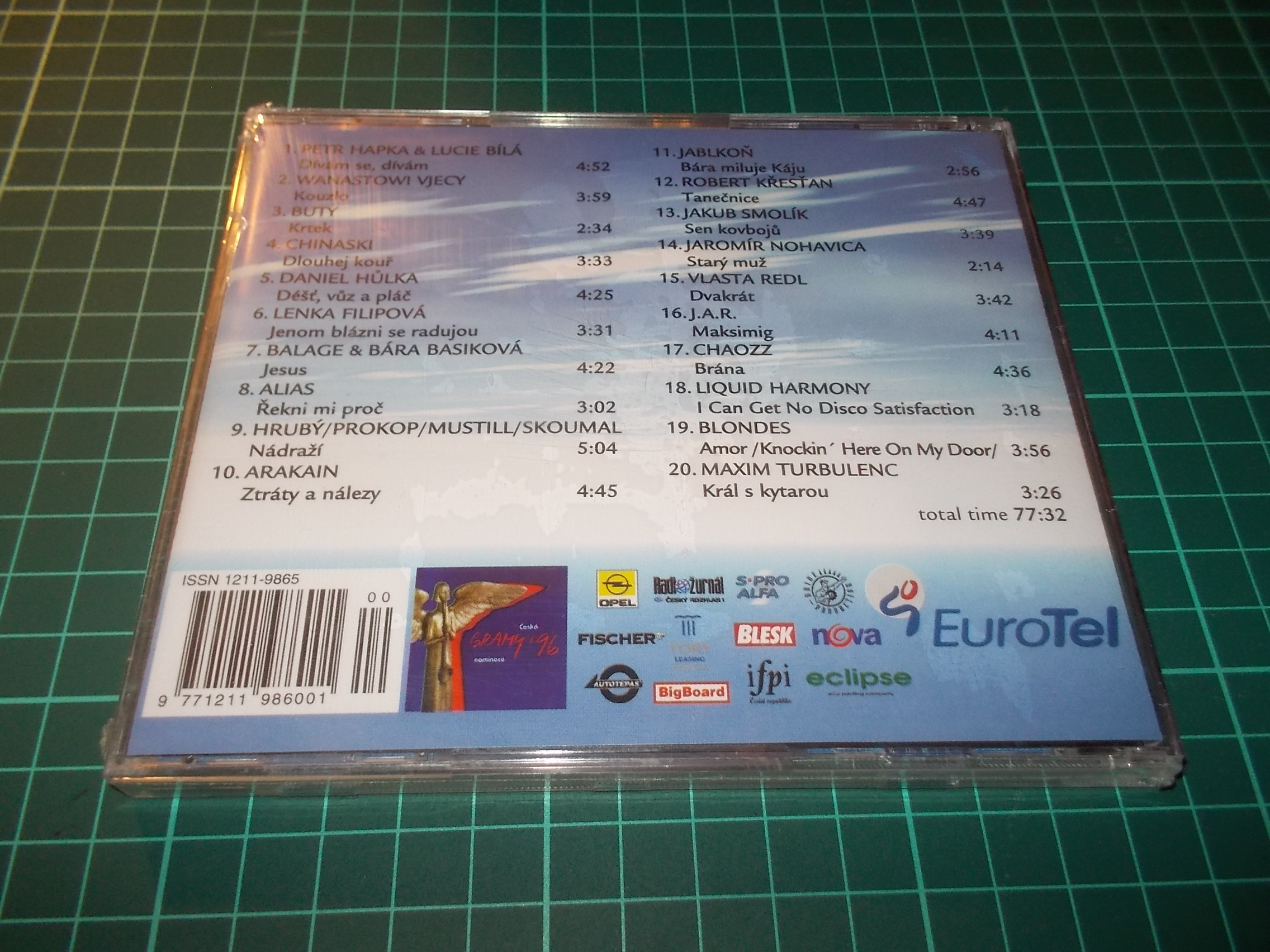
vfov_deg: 48.2
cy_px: 476
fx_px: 1064
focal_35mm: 29
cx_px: 635
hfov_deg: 61.7
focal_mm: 4.1
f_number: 3.3
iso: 200
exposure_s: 1/30
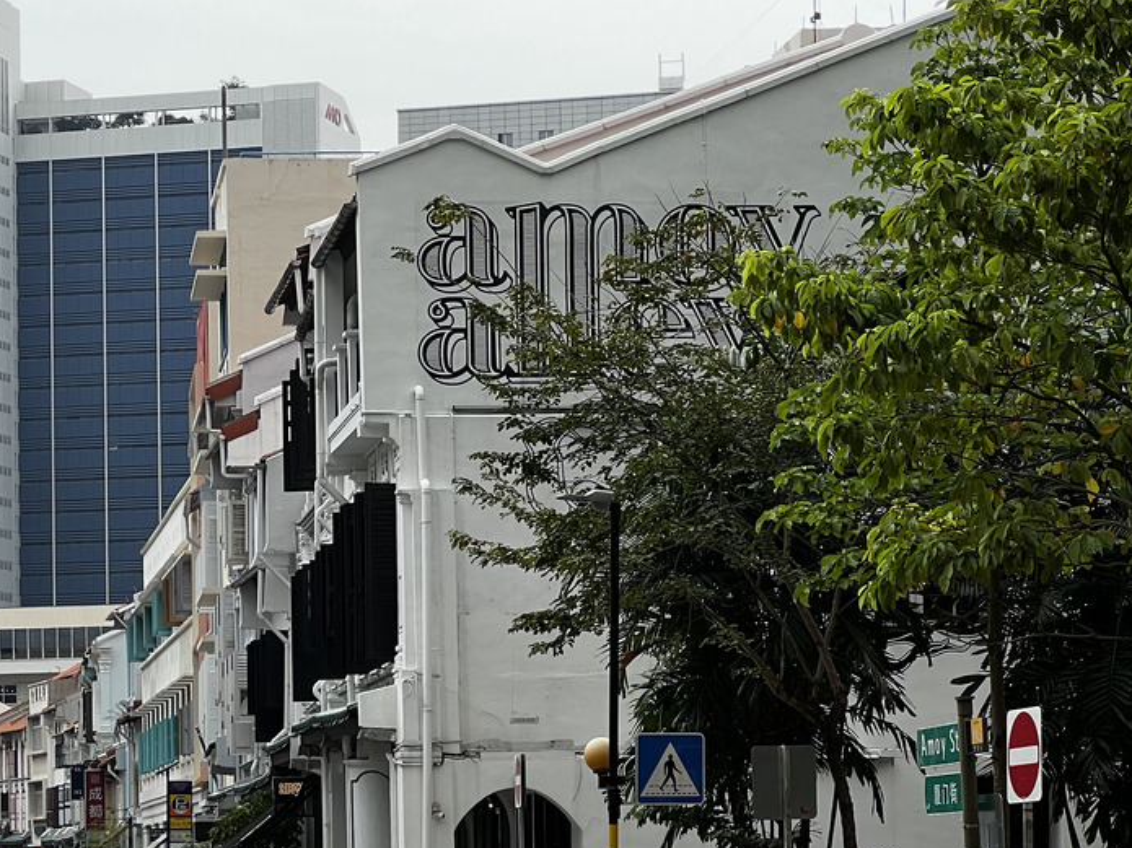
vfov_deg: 11.1
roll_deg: +0.8
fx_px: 4349
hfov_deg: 14.7
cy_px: 664
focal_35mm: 133
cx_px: 158
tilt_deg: +3.3
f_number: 2.8
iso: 32
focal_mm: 9
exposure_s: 1/244
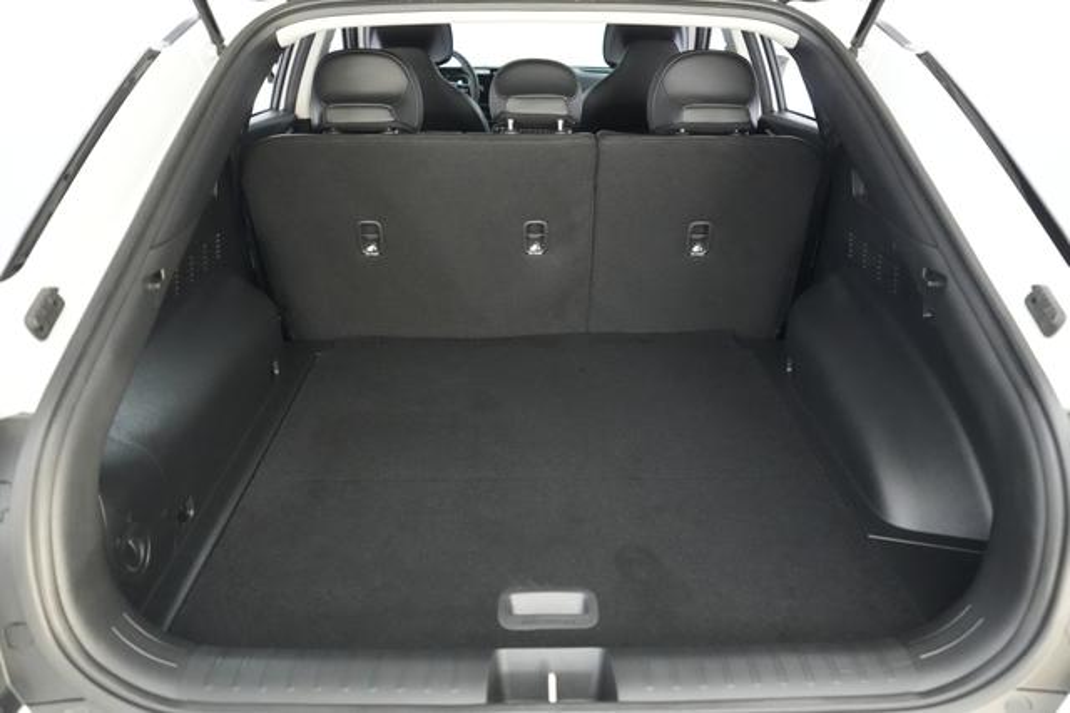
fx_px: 832
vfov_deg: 46.4
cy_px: 356
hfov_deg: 65.5
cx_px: 535
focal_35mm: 28
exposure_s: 1/160
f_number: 2.8
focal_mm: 28
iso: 10000
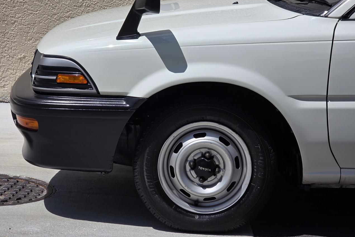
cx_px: 179
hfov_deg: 16.9
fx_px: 1193
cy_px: 108
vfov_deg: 11.3
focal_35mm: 121
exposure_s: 1/2470
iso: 64
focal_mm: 18.6
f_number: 3.4
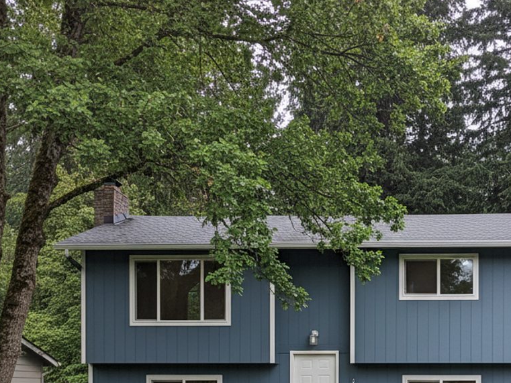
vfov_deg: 34.8
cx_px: 374
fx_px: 605
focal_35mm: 41
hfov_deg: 44.5
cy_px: 261
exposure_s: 1/1139
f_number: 1.6
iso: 880
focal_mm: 5.7
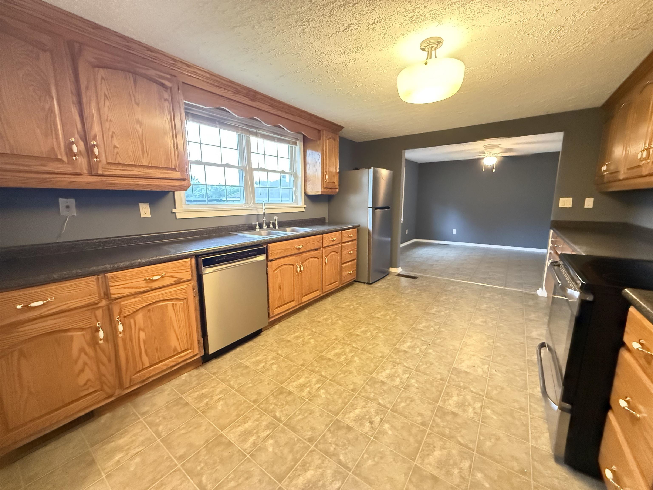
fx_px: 264
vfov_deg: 85.7
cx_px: 326
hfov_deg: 102.1
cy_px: 245
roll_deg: +0.1
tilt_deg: -9.7
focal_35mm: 14
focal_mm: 2.22
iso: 1600
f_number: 2.2
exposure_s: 1/40
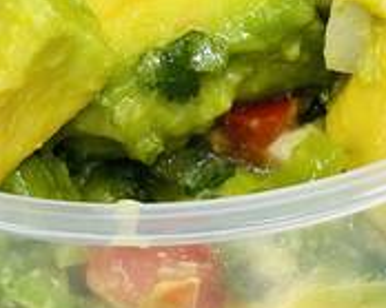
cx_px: 217
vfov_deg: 7.8
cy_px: -57
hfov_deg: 9.8
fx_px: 2249
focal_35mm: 197
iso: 80
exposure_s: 1/60
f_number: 1.78
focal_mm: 6.86
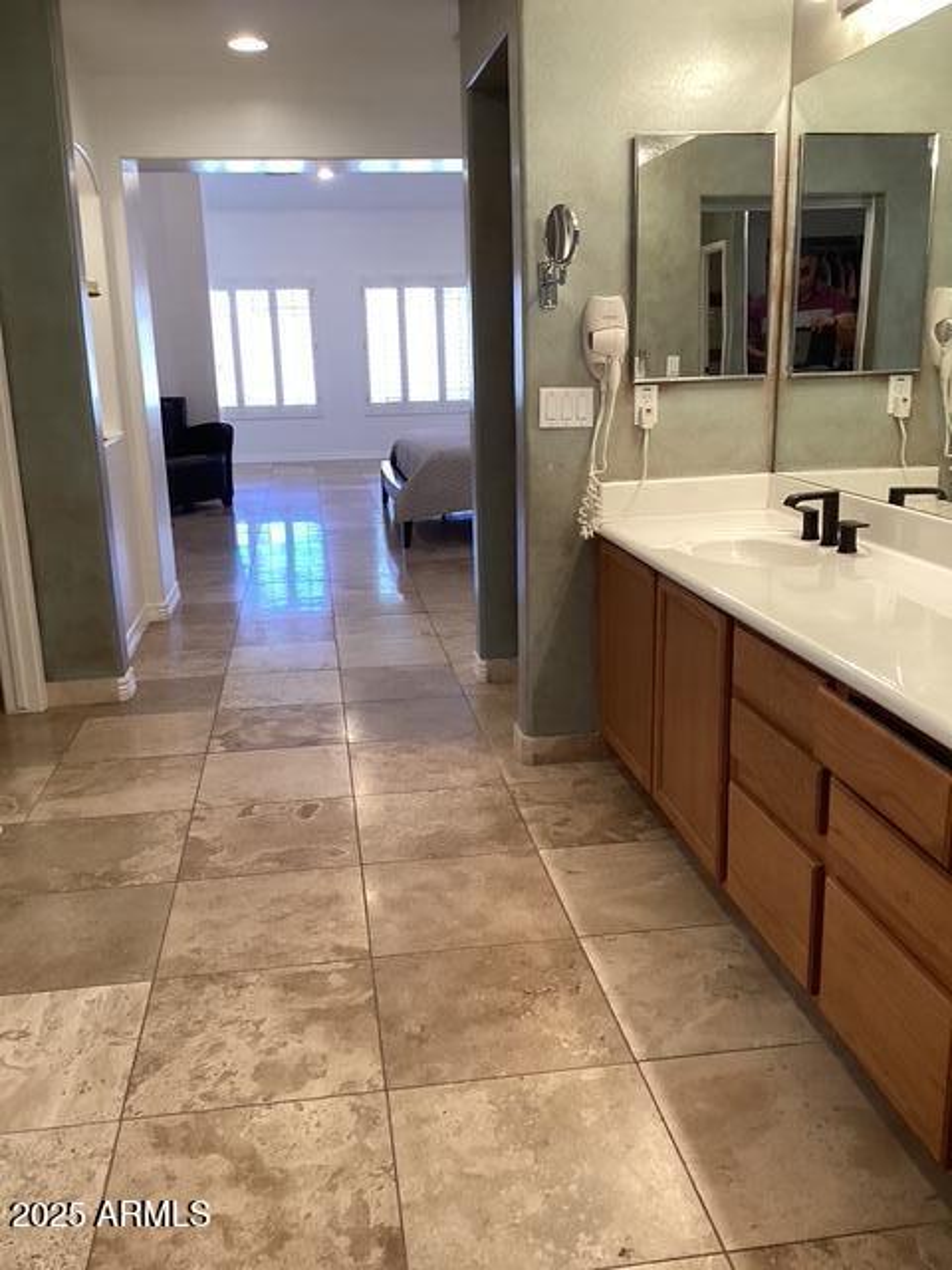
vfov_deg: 58.4
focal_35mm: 31
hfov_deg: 45.4
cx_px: 476
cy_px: 635
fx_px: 1137
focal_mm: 3.3
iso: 100
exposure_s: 1/60
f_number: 2.4
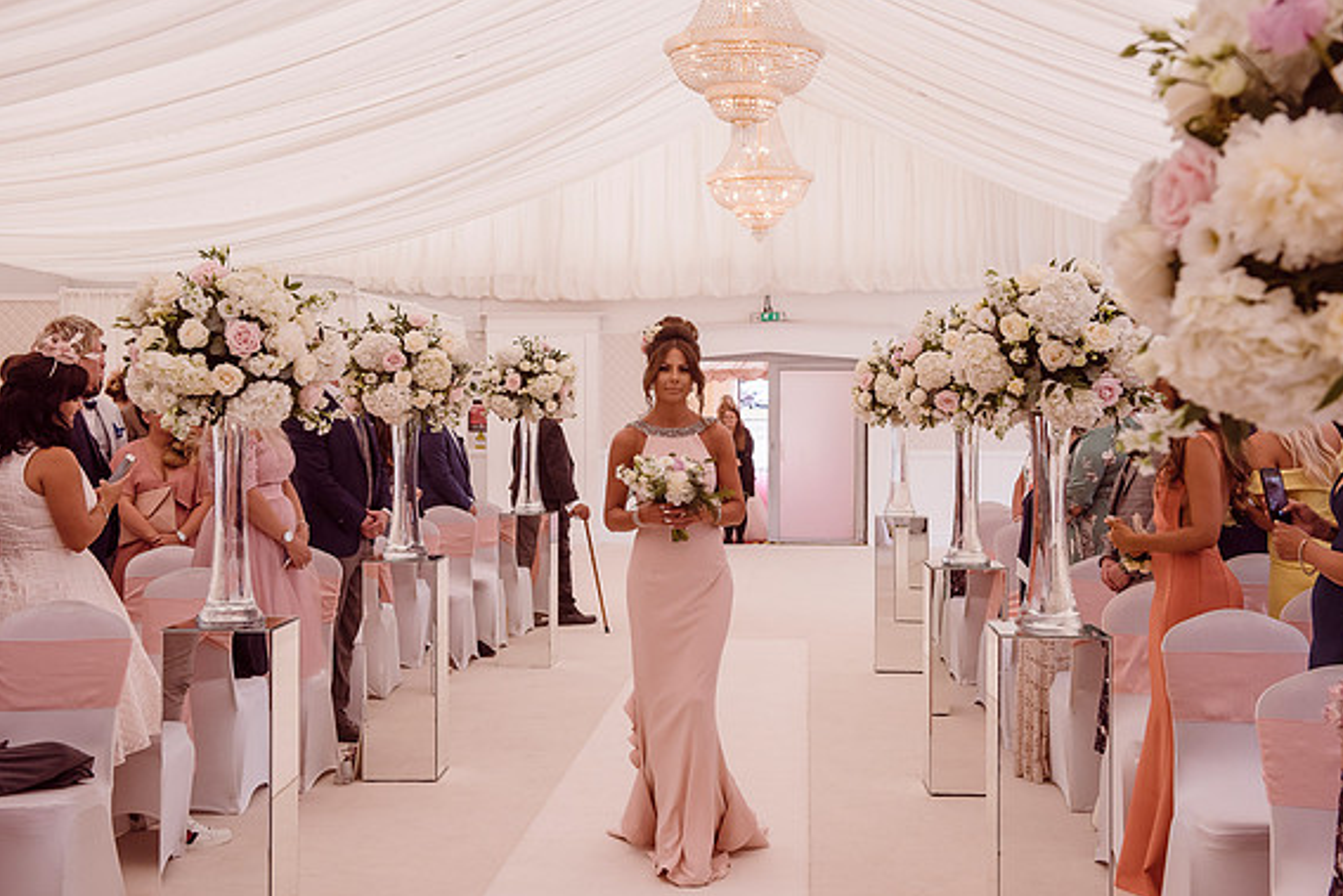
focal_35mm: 49
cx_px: 683
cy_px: 450
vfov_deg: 27.5
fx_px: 1828
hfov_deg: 40.3
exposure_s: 1/500
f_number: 5.6
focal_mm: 48
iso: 640
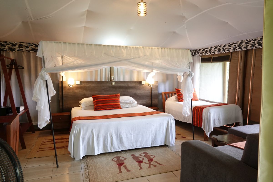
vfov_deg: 53.1
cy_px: 91
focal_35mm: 24
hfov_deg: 73.7
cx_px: 136
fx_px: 182
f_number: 2.4
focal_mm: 8.8
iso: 400
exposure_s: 1/30
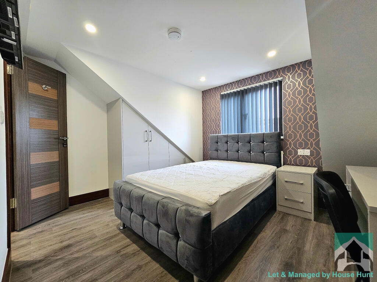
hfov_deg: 106.2
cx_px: 188
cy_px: 141
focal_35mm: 13
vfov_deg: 89.9
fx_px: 142
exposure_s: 1/50
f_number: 2.2
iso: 160
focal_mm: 2.2
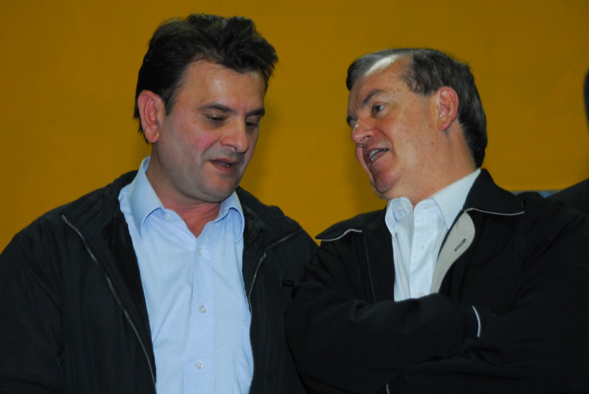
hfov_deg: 16.1
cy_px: 197
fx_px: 2088
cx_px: 294
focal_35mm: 128
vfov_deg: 10.8
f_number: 4.2
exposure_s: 1/50
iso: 800
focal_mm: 85
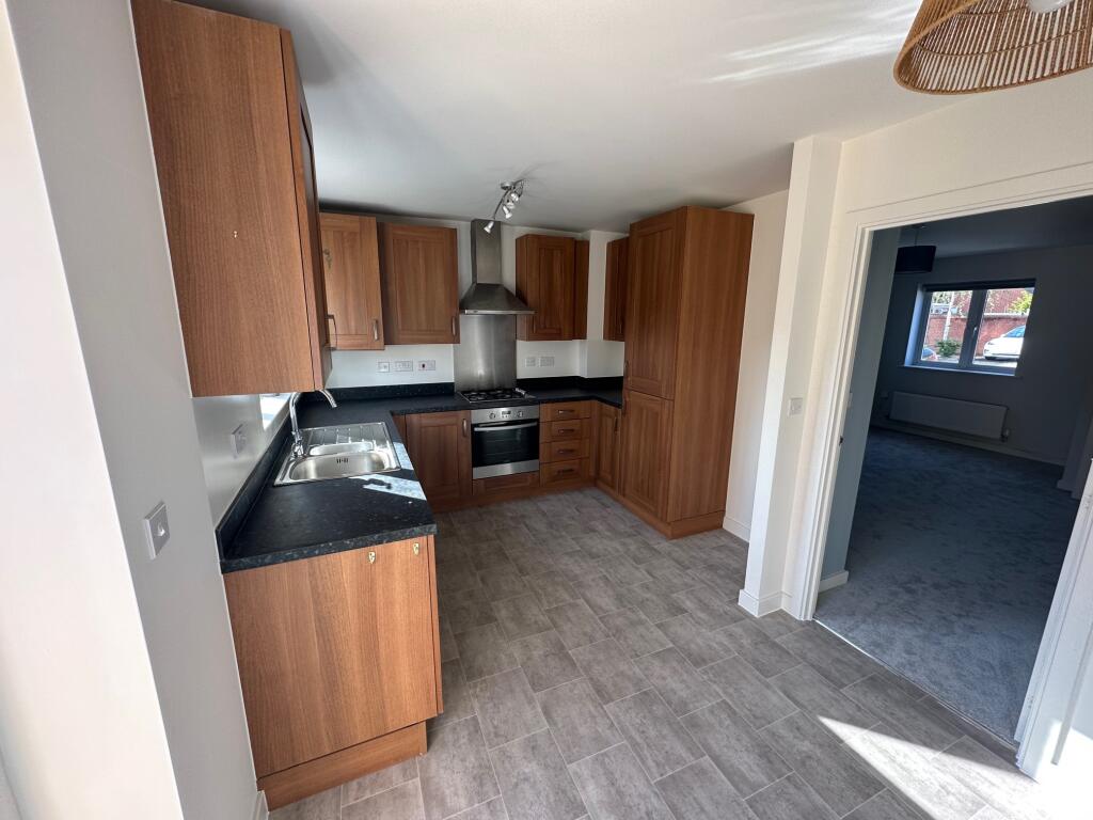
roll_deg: +0.0
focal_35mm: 14
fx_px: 442
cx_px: 546
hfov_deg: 102.1
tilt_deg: -11.1
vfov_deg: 85.7
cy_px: 410
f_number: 2.2
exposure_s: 1/99
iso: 50
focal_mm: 2.22
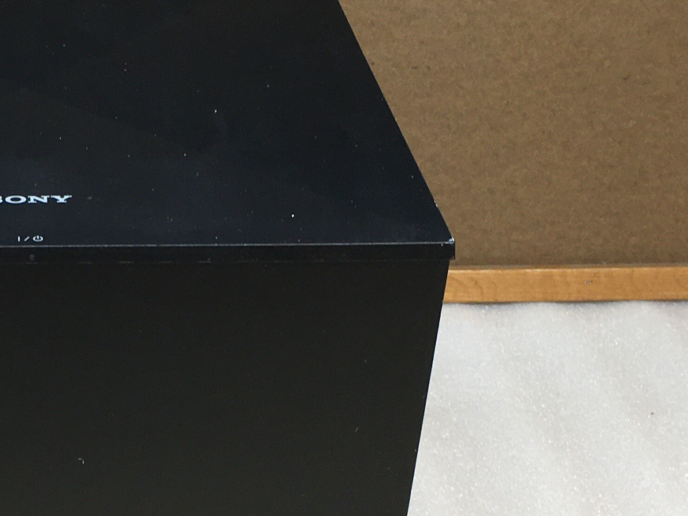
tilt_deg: -33.9
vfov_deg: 18.6
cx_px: 33
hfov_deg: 23.8
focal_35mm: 79
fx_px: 1570
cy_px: 375
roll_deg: +1.8
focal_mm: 4.15
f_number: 2.2
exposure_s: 1/60
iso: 25
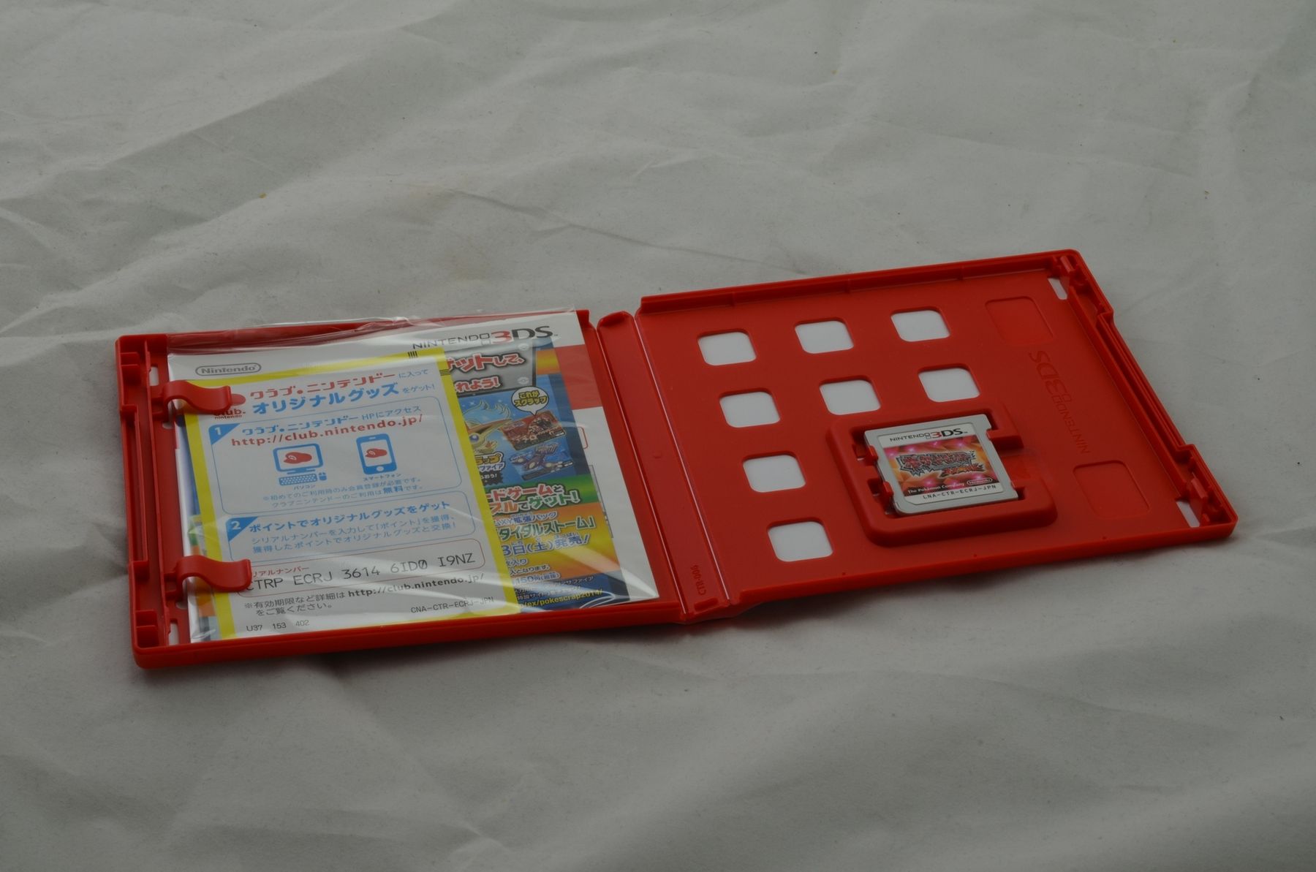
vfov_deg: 22.5
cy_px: 436
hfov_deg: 33.5
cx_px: 658
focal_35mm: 60
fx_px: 2189
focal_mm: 40
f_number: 20
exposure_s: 1/3
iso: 100
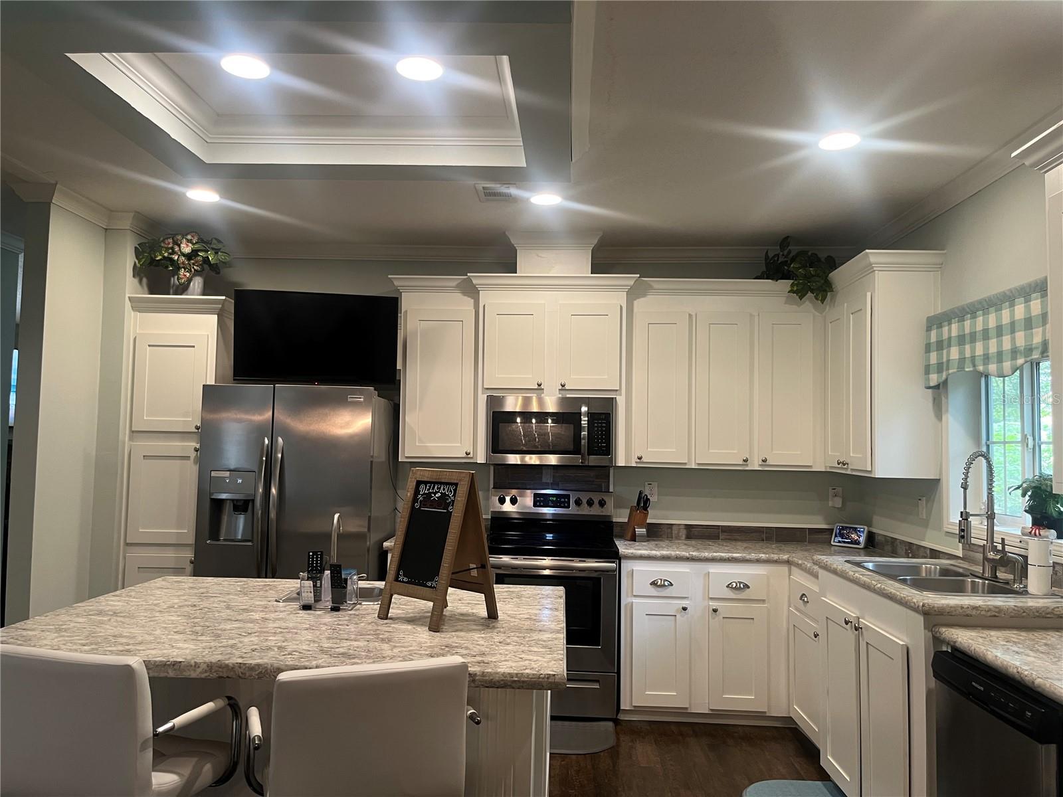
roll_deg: -1.0
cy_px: 398
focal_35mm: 26
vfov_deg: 53.1
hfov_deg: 67.3
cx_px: 532
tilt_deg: +4.0
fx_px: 798
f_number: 1.6
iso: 100
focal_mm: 5.1
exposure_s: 1/60
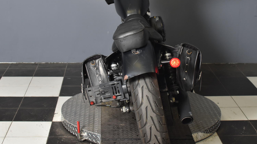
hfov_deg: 28.7
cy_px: 48
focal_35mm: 74
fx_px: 502
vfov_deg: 16.3
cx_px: 138
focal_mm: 35
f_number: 4.5
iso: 800
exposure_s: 1/160
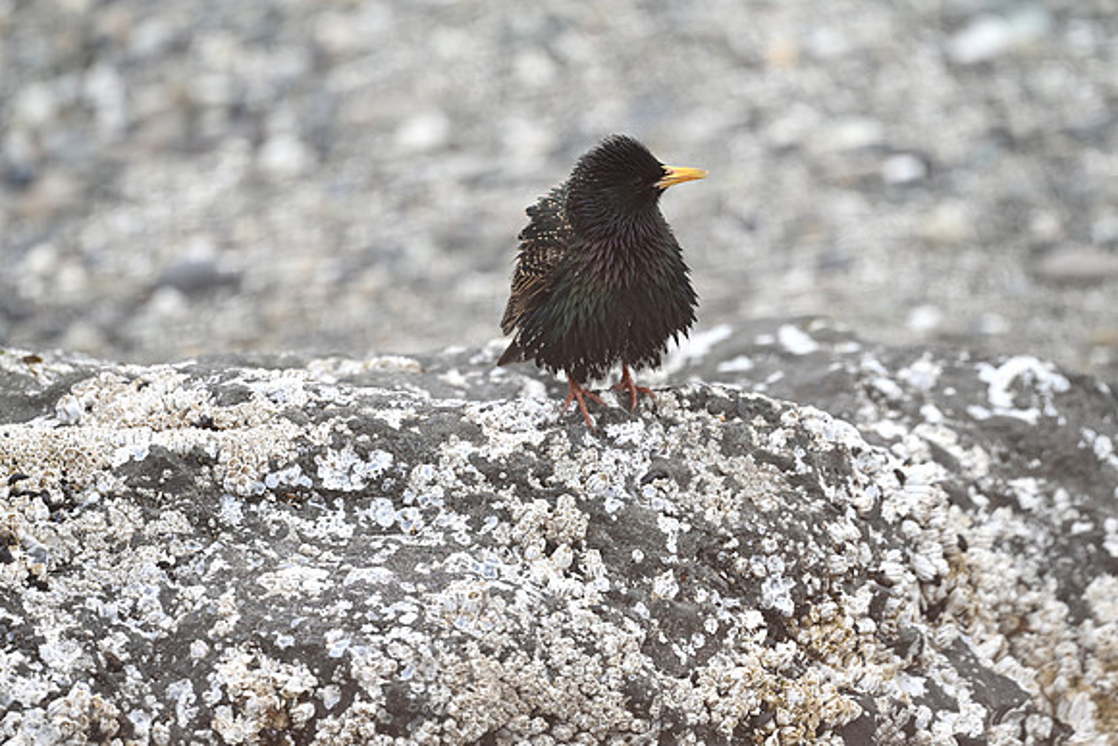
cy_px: 373
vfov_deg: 2.3
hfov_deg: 3.4
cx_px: 559
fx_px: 18637
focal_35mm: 600
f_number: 6.3
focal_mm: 600
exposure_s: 1/640
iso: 360
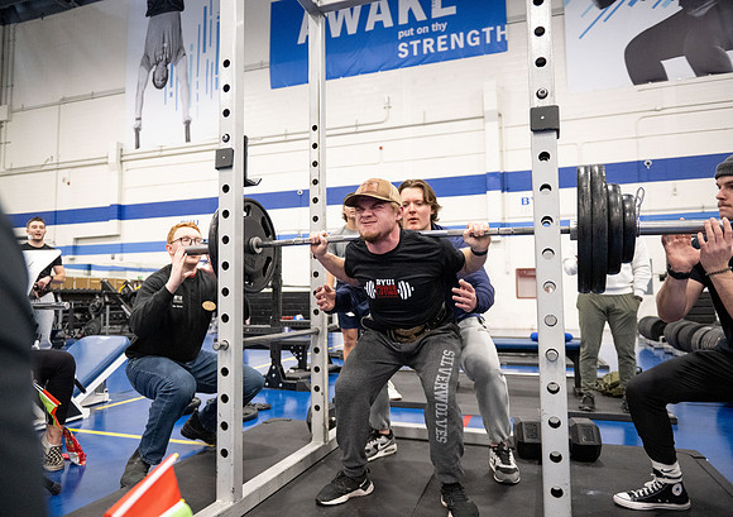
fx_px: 517
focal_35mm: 25
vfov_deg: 53.1
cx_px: 345
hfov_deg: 70.6
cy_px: 258
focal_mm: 24
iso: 6400
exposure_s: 1/200
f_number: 2.8
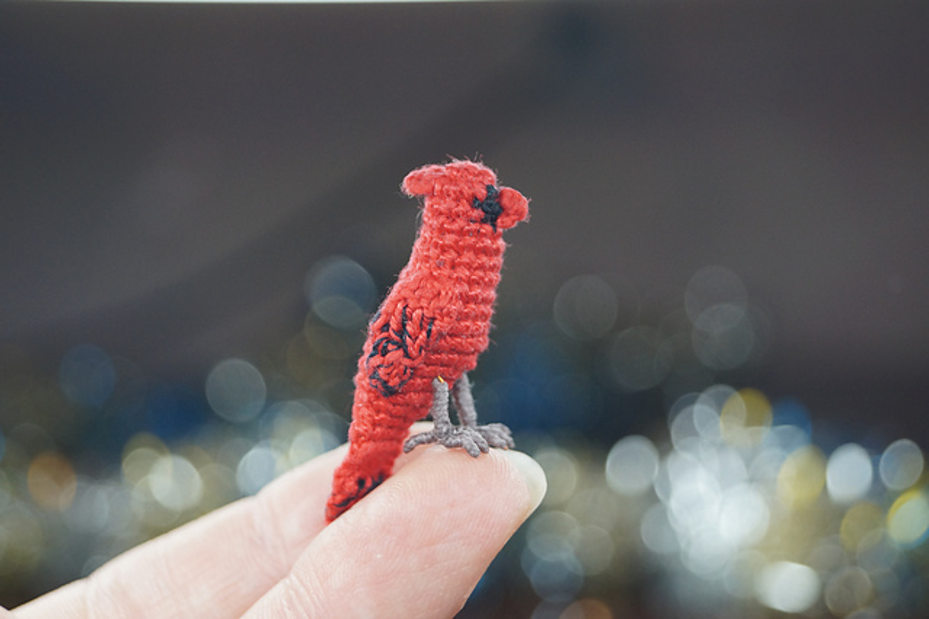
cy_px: 310
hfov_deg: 27.0
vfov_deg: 18.2
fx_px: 1934
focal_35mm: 75
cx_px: 464
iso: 800
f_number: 5.6
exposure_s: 1/160
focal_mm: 50
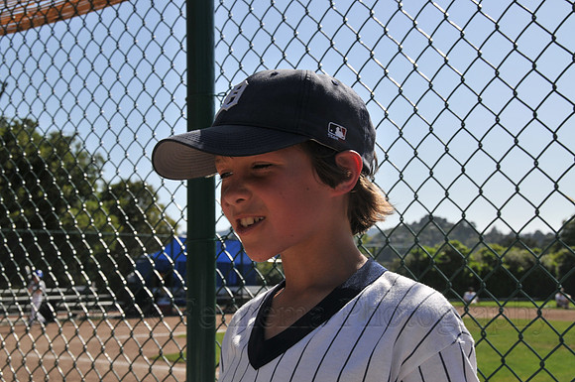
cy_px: 191
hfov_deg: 36.9
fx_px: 861
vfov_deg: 25.0
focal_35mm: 54
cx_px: 288
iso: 200
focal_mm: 36
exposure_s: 1/500
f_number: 11
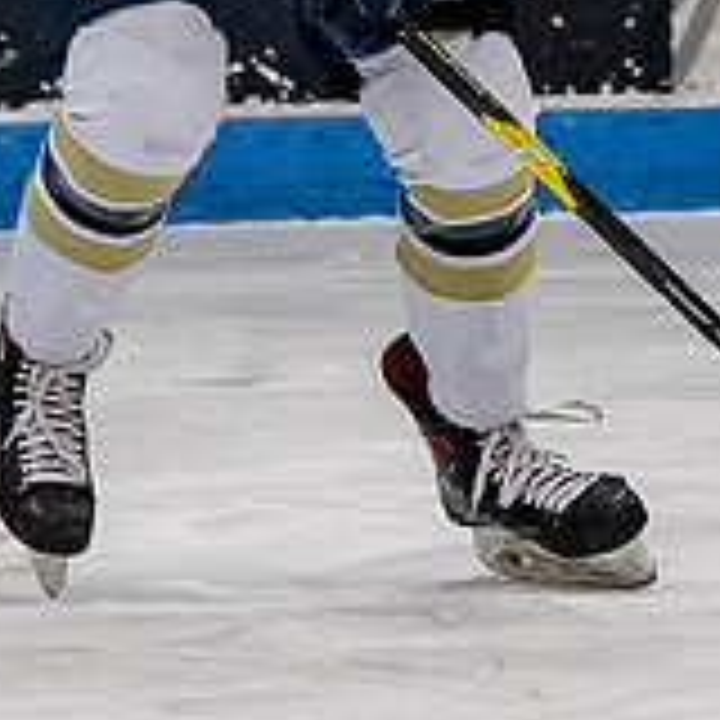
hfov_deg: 1.2
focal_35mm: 1520
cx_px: 465
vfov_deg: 1.2
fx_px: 35769
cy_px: -253
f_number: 3.2
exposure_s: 1/800
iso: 1600
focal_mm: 180
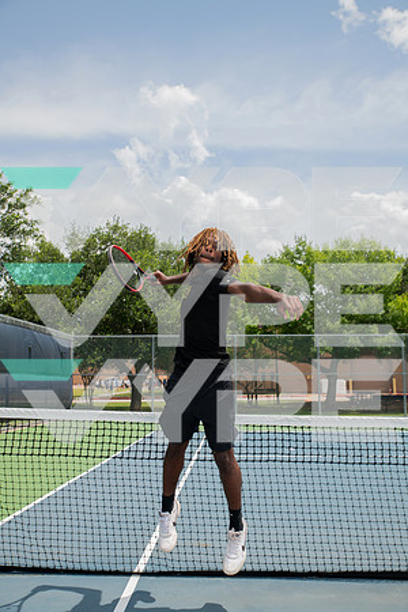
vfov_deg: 53.1
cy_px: 306
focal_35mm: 36
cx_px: 204
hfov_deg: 36.9
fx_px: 612
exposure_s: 1/400
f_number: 6.3
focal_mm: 36
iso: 100
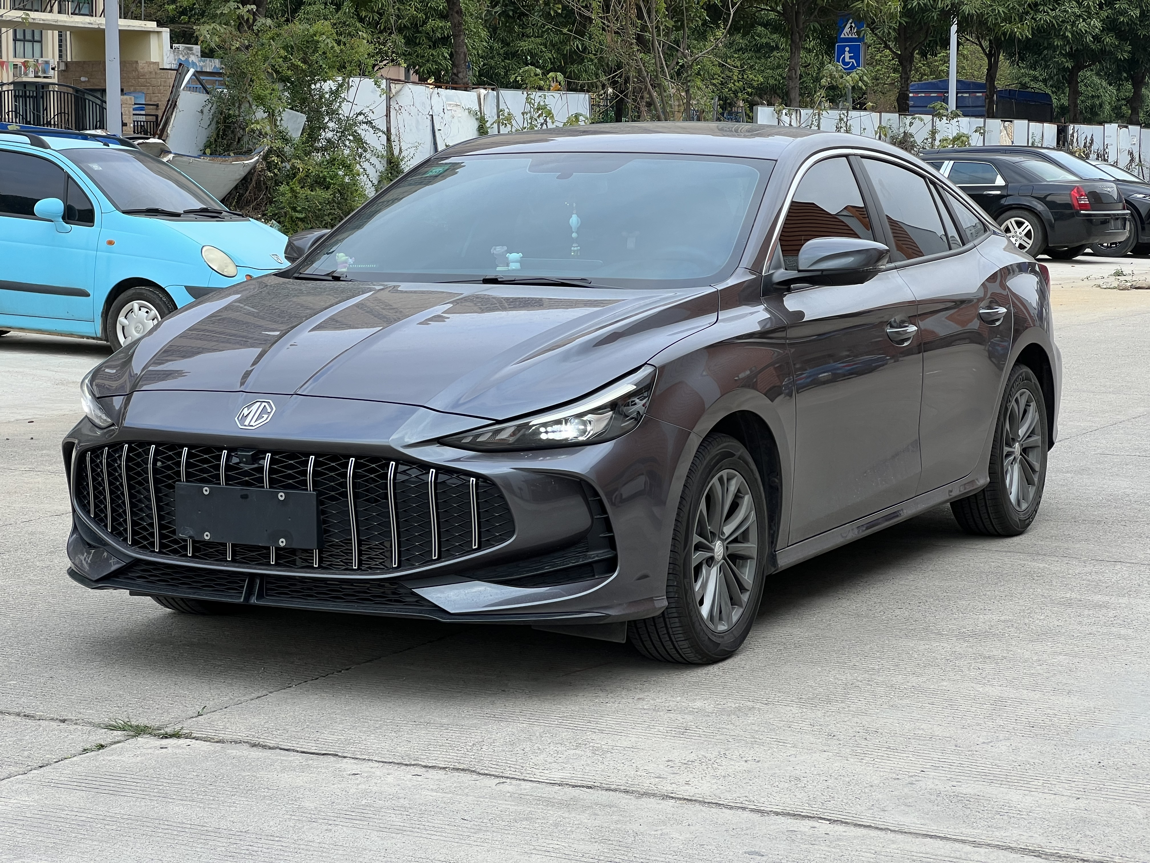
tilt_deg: -5.9
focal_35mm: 77
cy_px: 432
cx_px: 575
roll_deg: +0.0
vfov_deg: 19.1
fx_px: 2558
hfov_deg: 25.3
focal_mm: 9
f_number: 2.8
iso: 32
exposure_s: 1/107
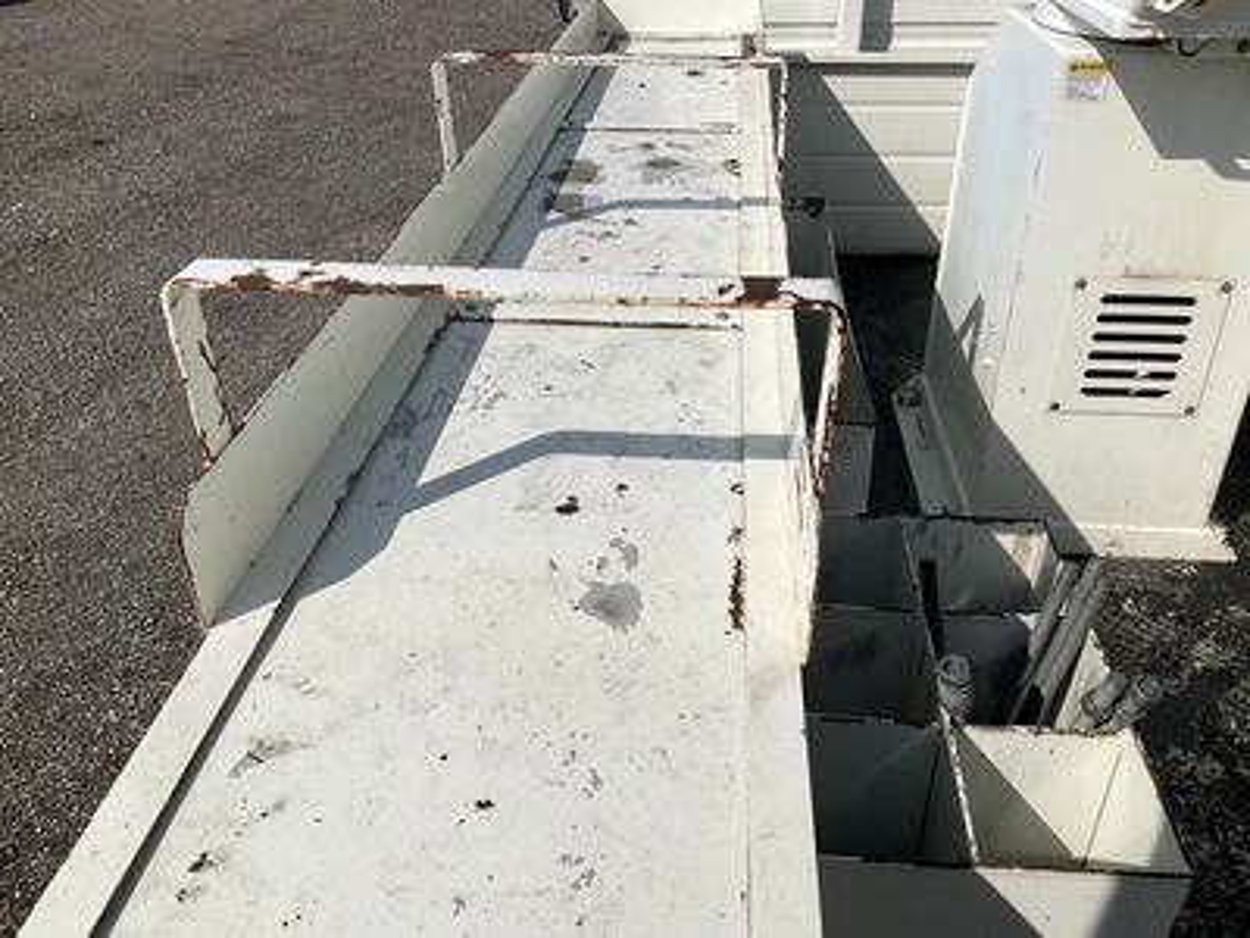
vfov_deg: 48.2
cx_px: 625
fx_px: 1047
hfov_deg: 61.7
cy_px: 469
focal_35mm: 29
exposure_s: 1/5263
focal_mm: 3
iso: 25
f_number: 1.8
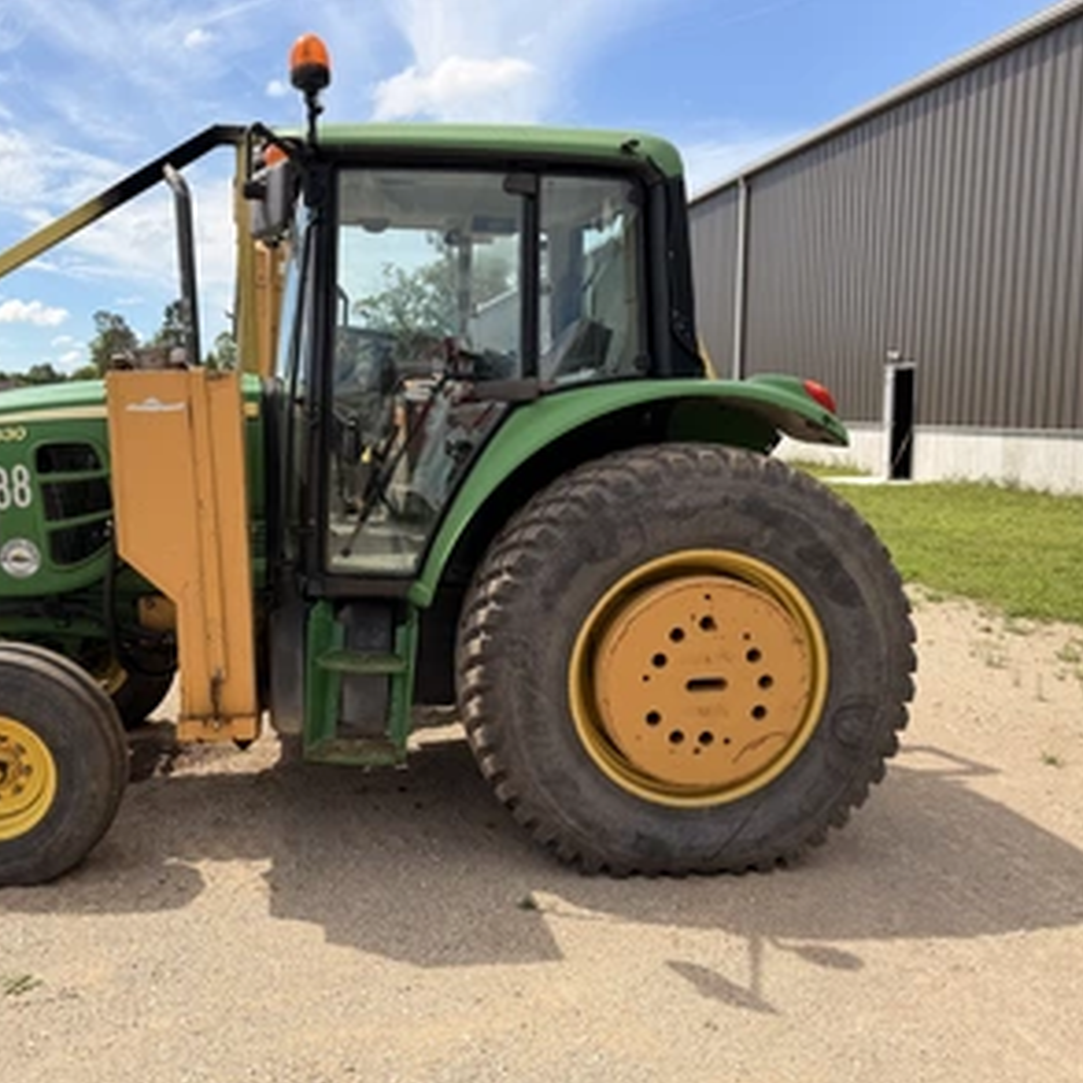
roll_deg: +0.1
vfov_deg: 55.6
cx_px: 414
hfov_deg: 55.1
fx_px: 1026
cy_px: 551
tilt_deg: -8.0
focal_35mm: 29
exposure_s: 1/3425
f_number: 1.78
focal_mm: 6.76
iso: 80
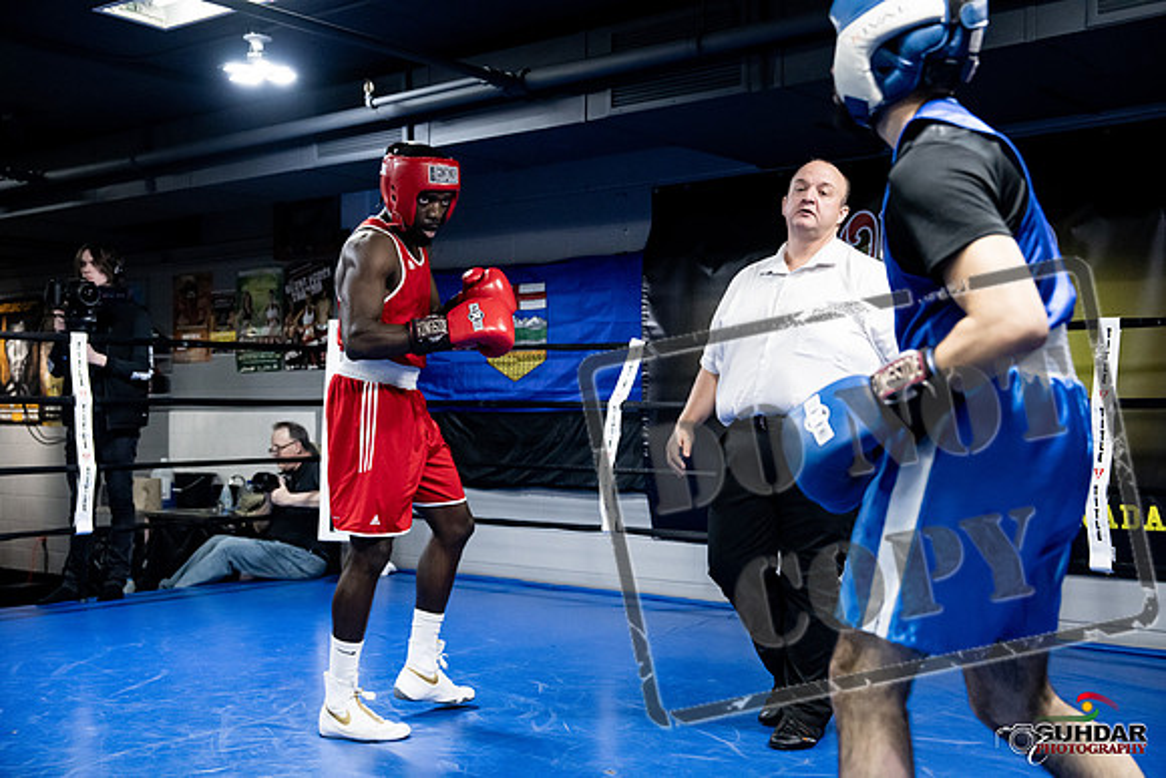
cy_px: 389
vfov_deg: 31.9
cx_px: 583
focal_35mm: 42
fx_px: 1361
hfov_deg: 46.4
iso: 8000
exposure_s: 1/1000
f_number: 2.8
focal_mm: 42
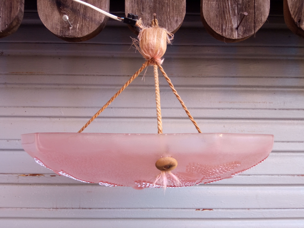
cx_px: 152
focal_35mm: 27
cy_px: 114
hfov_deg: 65.3
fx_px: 237
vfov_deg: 51.4
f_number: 2.2
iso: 141
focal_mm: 3.79
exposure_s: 1/33.3
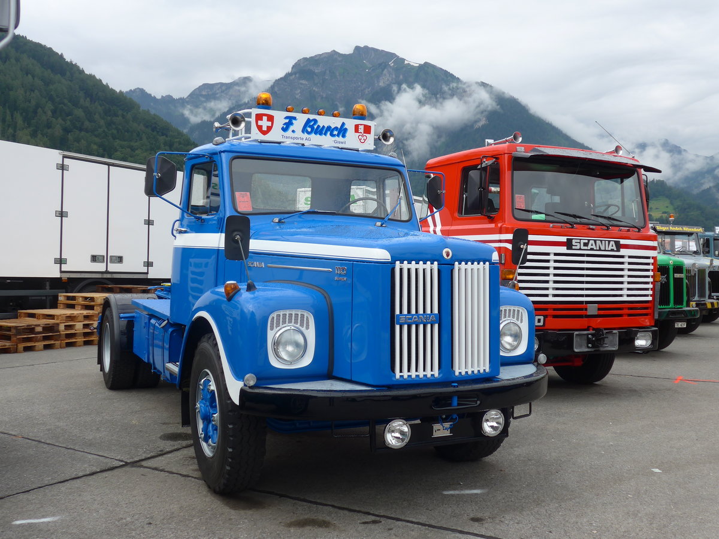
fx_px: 748
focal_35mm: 36
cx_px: 360
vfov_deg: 39.7
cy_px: 270
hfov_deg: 51.4
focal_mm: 7.5
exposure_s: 1/640
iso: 80
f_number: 2.8
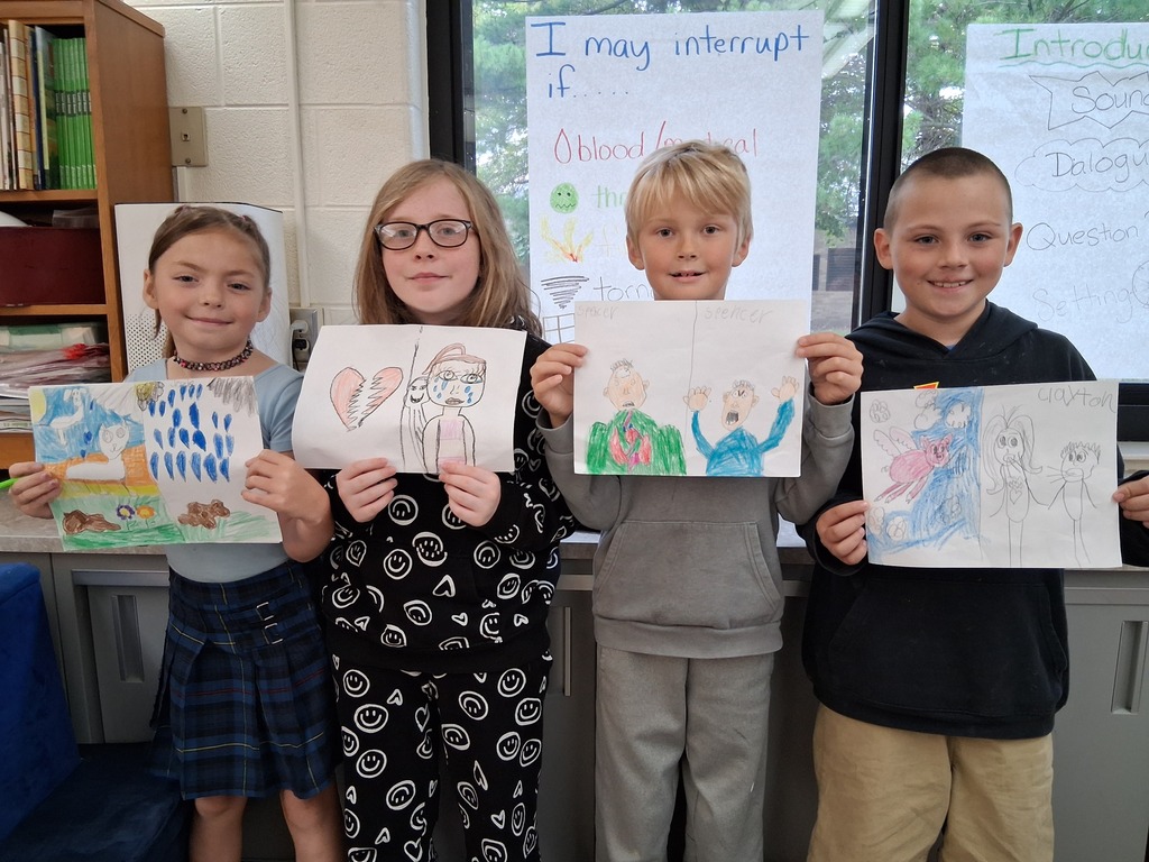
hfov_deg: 67.3
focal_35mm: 26
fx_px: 863
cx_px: 574
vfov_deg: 53.1
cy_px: 431
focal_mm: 3.98
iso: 320
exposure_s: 1/50
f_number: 1.8
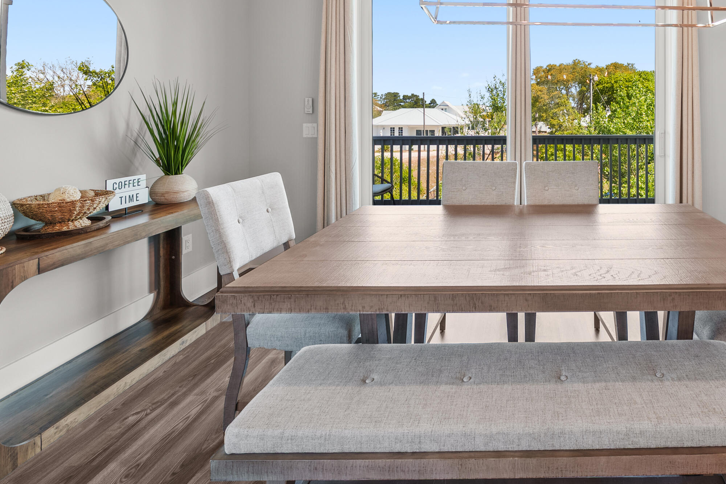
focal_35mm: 18
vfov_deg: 63.5
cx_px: 524
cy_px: 122
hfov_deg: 84.4
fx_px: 363
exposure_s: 1/4
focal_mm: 12
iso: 125
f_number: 7.1
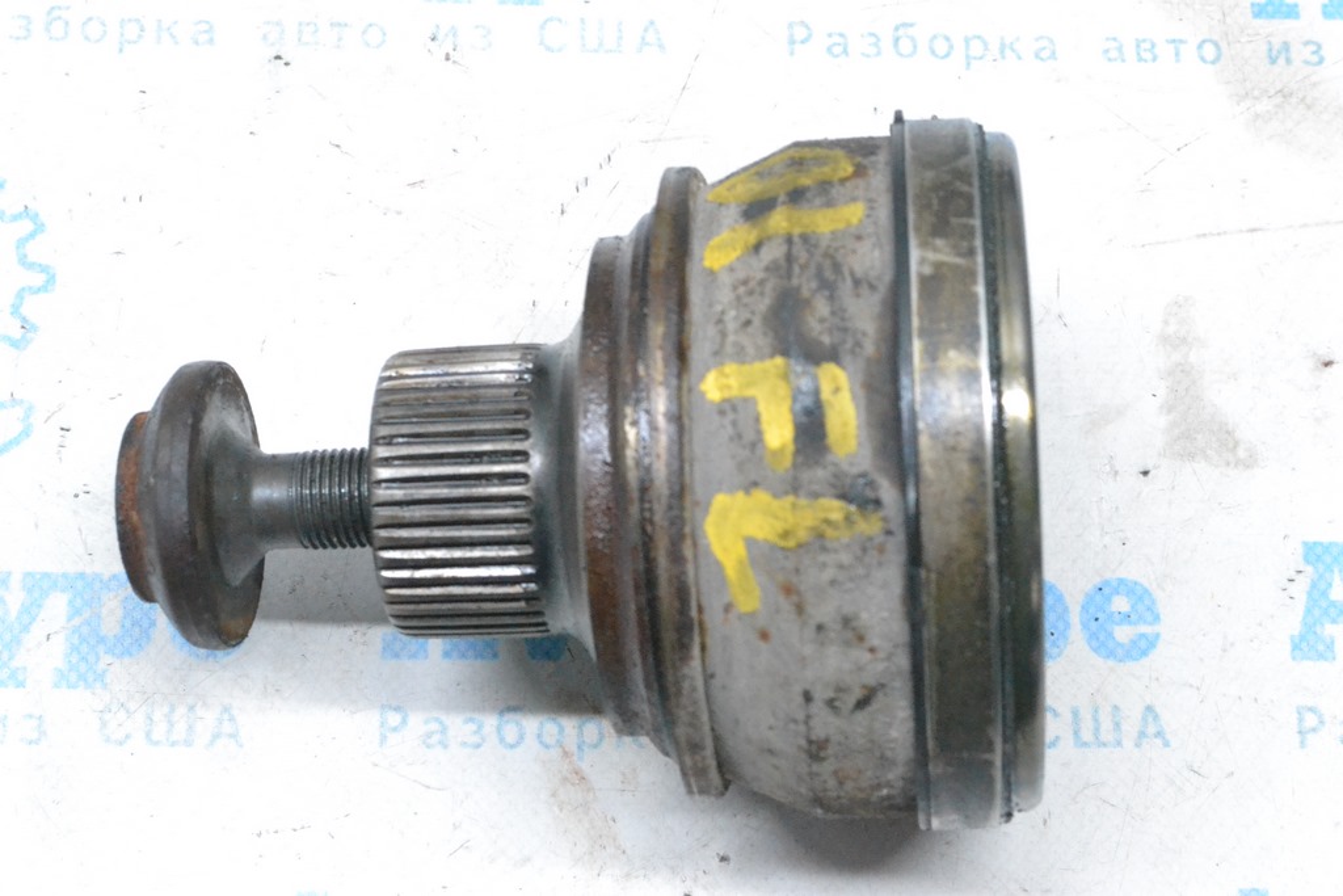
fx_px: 2574
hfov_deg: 29.2
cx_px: 672
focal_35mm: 69
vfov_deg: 19.7
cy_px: 448
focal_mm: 46
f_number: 10
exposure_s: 1/125
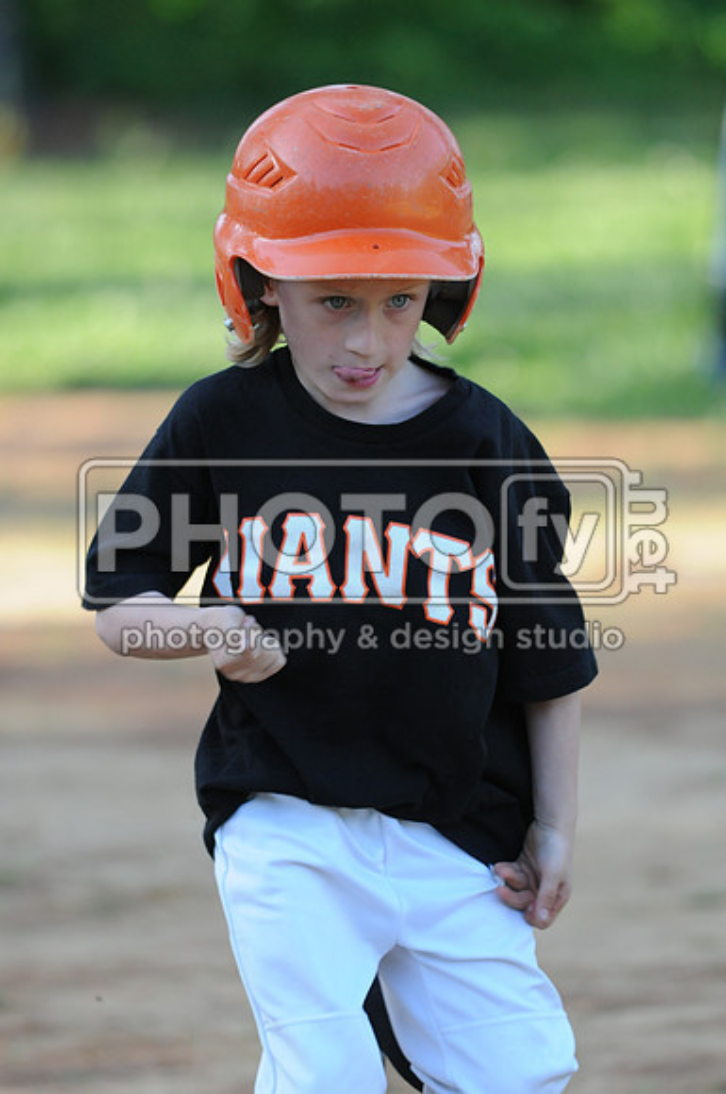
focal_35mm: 450
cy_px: 547
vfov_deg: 4.6
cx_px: 363
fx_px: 13652
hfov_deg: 3.0
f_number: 4
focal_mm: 300
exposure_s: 1/640
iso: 800
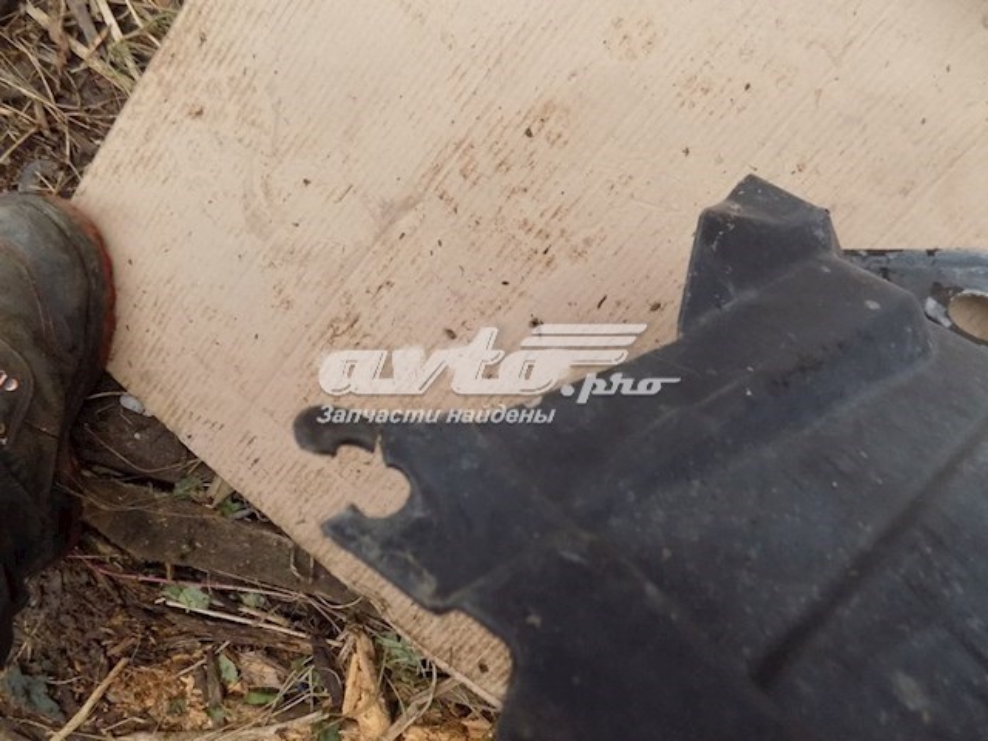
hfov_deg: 73.9
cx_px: 494
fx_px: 656
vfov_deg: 58.9
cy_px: 370
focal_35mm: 23
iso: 400
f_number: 3.1
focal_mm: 4
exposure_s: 1/250
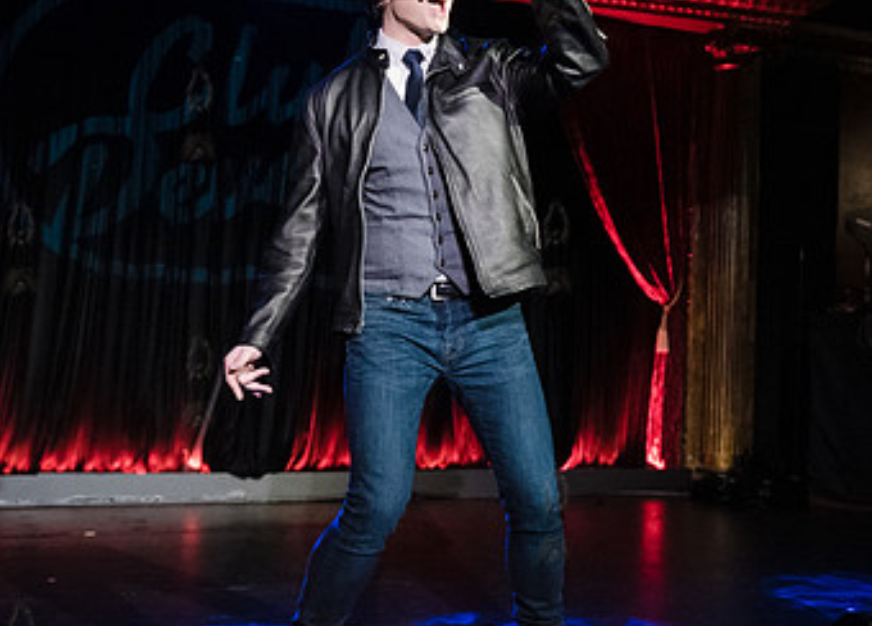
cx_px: 548
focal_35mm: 46
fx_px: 1141
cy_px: 282
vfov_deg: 30.6
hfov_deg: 41.5
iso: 4000
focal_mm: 24
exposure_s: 1/320
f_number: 2.8
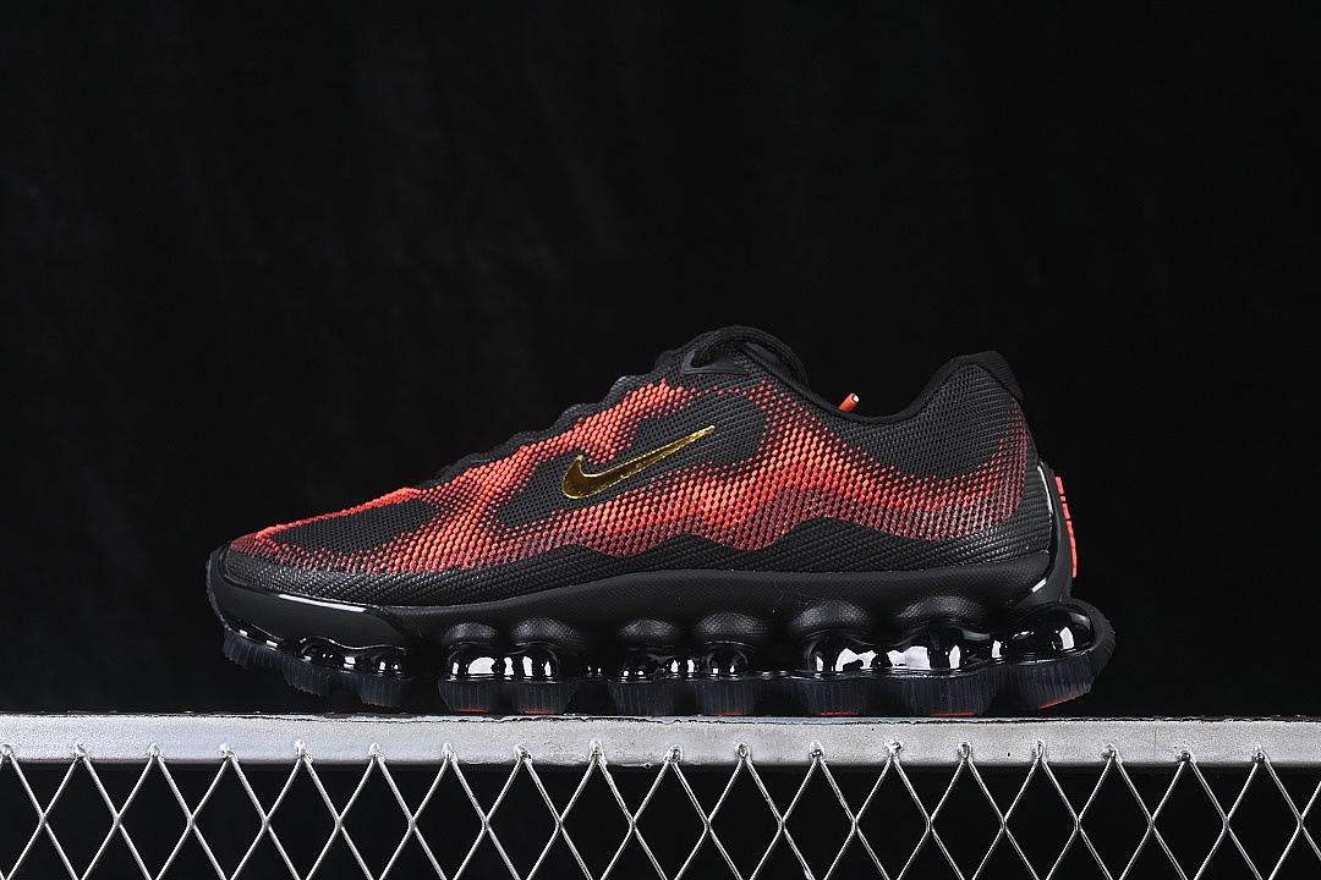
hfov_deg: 27.0
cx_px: 660
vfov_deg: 18.2
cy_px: 440
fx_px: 2752
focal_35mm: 75
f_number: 6.3
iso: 160
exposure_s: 1/50
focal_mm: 50
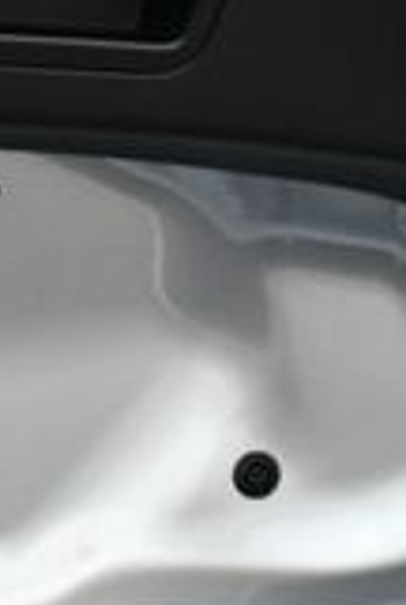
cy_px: 192
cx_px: -436
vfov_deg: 14.3
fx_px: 2409
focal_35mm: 143
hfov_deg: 9.0
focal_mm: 18
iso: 280
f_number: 5.6
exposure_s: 1/250
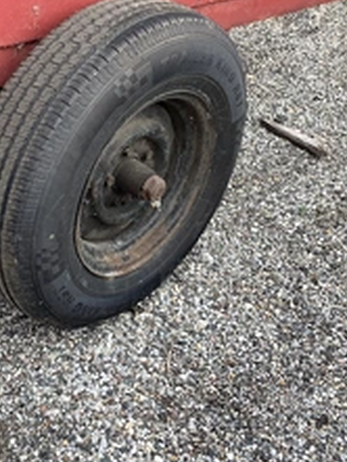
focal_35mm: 56
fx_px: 748
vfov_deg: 34.3
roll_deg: -6.3
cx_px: 138
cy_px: 201
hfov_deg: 26.1
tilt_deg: -38.1
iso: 32
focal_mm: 3.3
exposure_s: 1/120
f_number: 2.4
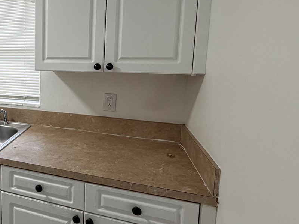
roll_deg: +0.9
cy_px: 82
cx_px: 27
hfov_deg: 54.7
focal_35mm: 28
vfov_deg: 49.2
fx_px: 242
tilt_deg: -7.0
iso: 320
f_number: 2.2
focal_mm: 2.22
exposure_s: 1/120
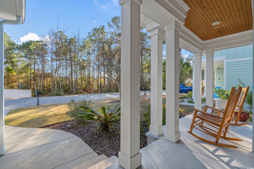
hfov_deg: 96.7
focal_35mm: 16
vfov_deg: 73.8
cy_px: 84
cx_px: 127
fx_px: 113
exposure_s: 1/60
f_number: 8
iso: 400
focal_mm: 16
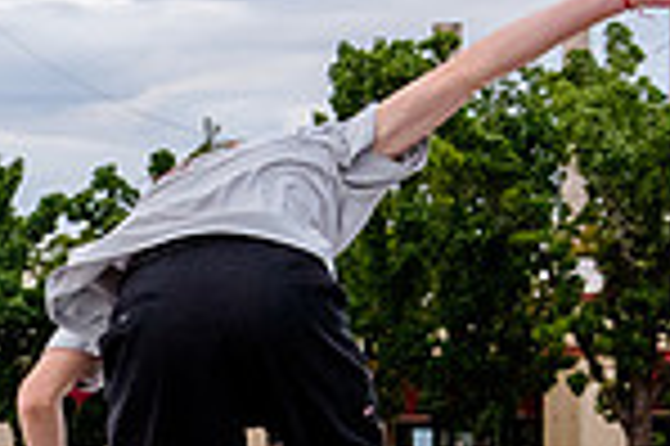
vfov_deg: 4.9
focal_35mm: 282
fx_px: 5243
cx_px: -103
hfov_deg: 7.3
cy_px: 416
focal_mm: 55
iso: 2500
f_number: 9
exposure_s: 1/400
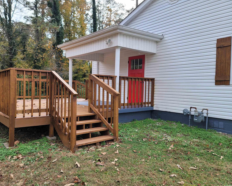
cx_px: 106
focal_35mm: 27
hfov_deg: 64.0
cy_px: 93
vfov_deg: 53.2
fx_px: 185
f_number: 1.8
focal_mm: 7
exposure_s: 1/206
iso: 20
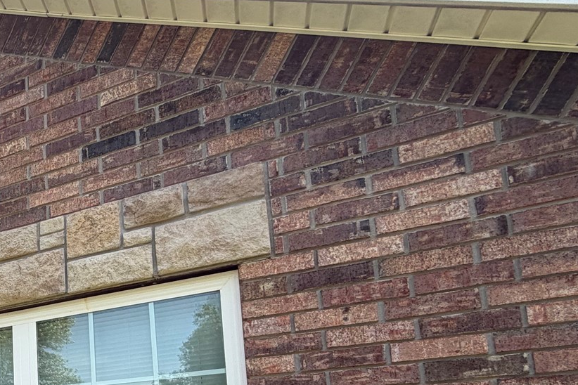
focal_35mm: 34
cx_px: -72
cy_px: 422
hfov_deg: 42.4
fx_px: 546
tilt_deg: +6.2
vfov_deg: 33.9
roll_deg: +0.6
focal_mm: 2.22
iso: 40
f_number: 2.2
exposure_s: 1/502
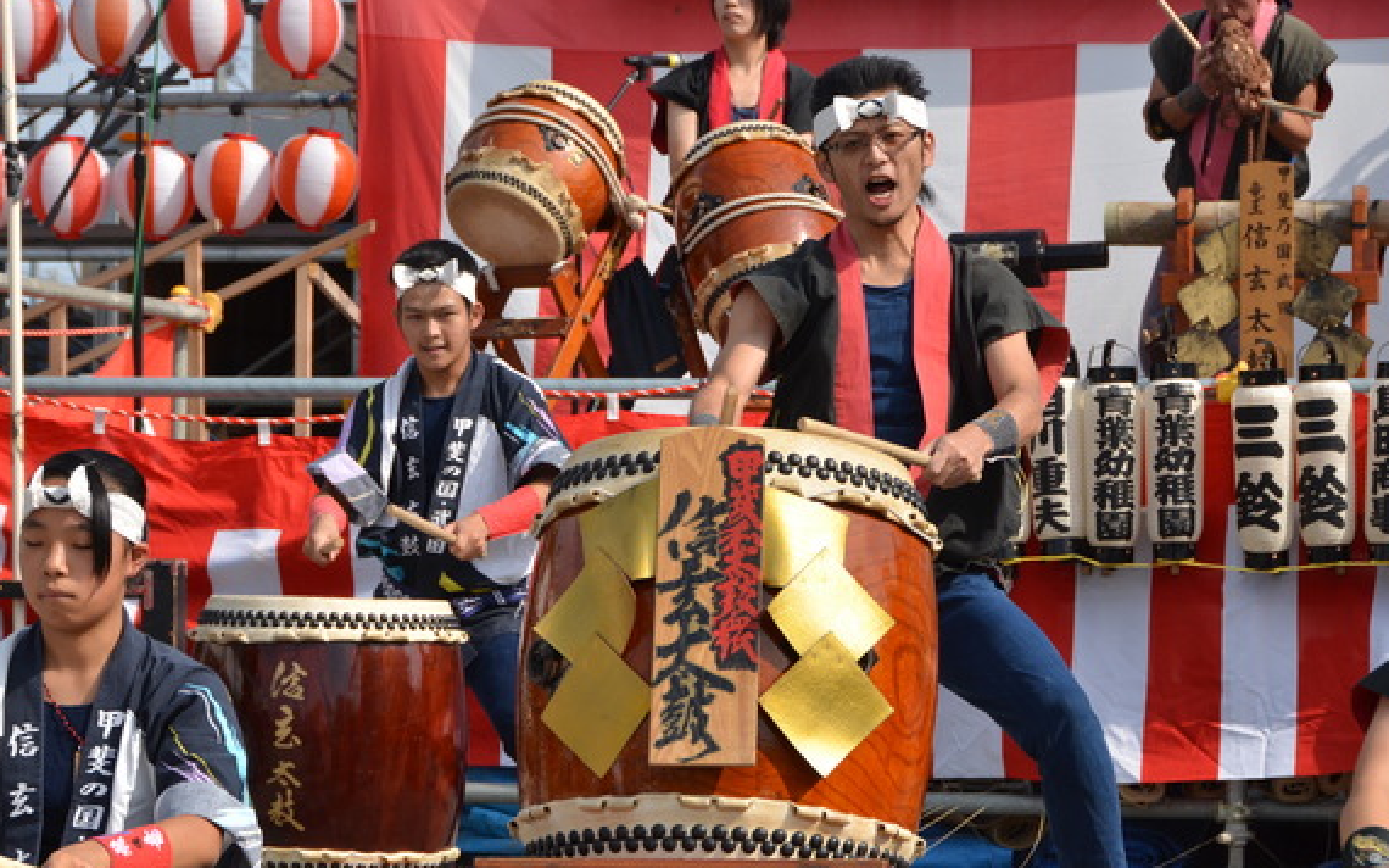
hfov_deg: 16.2
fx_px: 4866
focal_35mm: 129
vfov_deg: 10.2
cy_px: 468
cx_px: 636
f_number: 8
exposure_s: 1/1000
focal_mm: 75
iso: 320
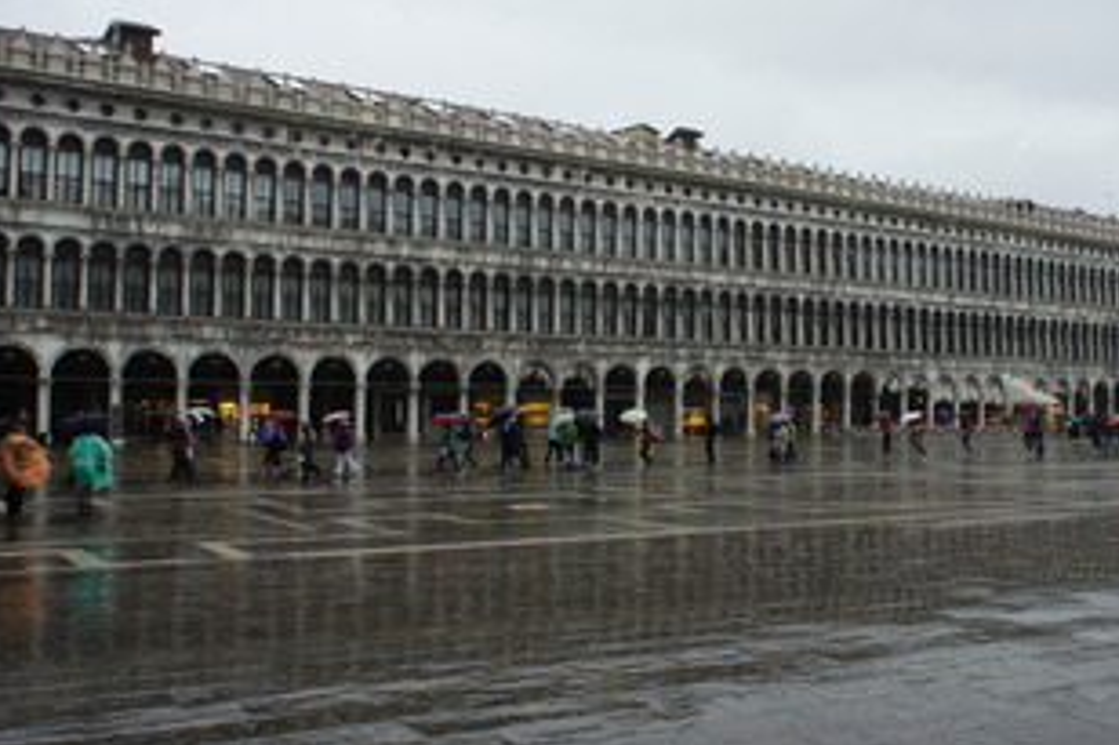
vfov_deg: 34.2
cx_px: 643
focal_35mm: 39
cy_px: 340
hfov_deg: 49.4
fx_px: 1212
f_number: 10
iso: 200
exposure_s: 1/50
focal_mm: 16
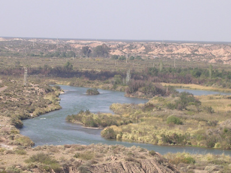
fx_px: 1274
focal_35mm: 191
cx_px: 95
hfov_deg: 10.4
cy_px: 127
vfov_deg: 7.8
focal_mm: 17.4
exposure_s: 1/310
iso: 50
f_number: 4.9
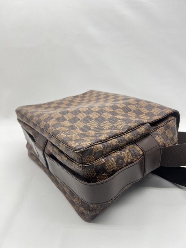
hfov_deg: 53.1
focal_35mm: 26
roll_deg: +0.7
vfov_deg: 67.3
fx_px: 186
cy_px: 124
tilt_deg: -22.1
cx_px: 93
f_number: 1.5
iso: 40
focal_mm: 5.7
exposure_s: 1/100
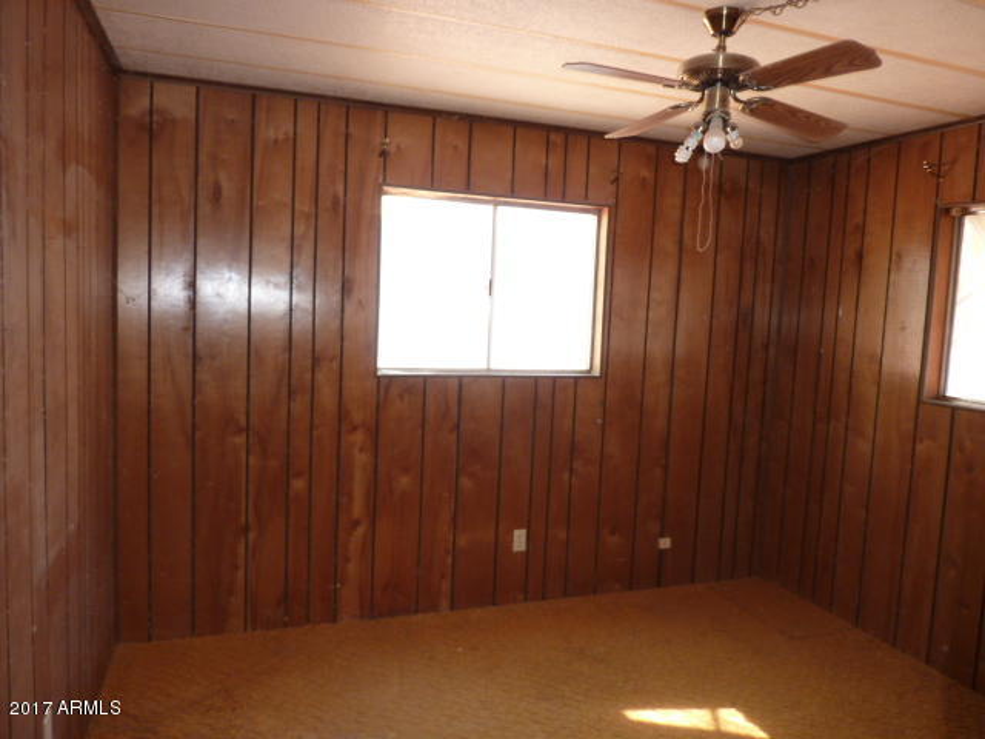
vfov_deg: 54.9
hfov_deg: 69.4
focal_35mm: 25
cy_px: 370
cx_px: 492
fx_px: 711
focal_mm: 4.1
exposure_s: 1/30
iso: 200
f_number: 3.3
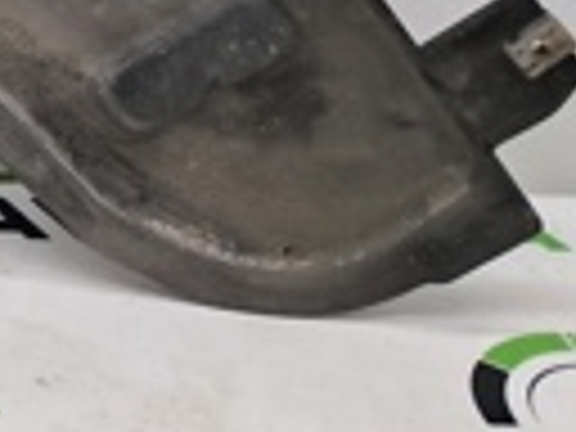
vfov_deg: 10.1
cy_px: -448
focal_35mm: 135
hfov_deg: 11.9
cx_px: -792
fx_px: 2246
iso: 50
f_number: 1.8
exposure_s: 1/50
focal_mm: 4
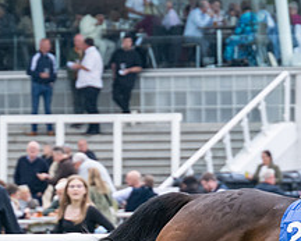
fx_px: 4233
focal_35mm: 475
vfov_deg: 3.3
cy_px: 174
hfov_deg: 4.1
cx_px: 447
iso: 400
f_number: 4
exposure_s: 1/640
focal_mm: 98
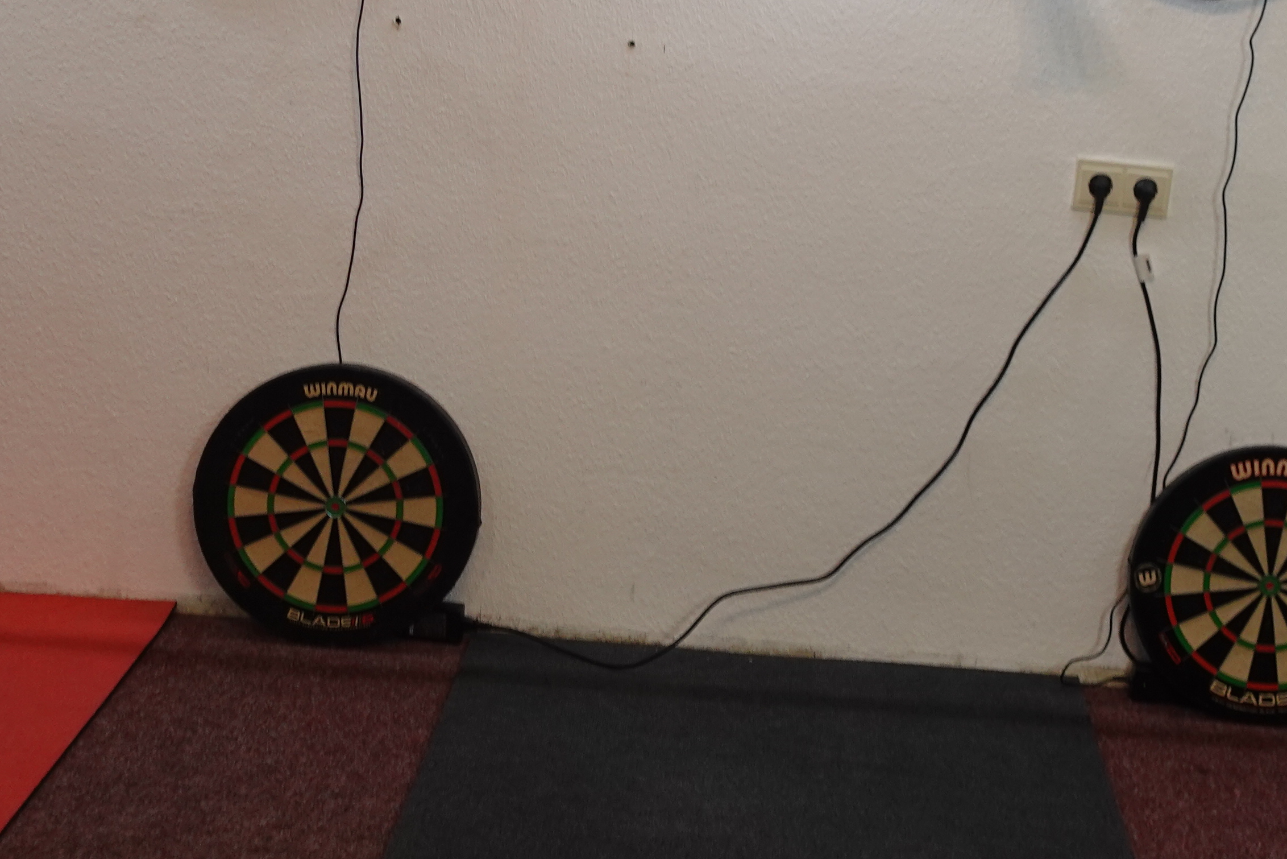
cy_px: 321
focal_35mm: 58
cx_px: 863
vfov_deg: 23.3
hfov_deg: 34.2
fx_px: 2074
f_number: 2.5
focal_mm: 9.4
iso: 320
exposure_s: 1/60
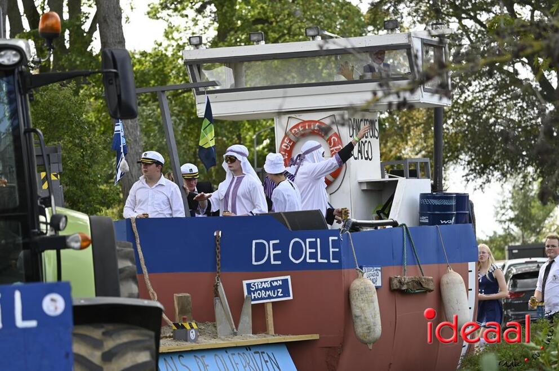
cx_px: 280
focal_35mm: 140
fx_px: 2171
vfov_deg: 9.8
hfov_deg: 14.7
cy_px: 186
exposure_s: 1/500
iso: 320
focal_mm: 140
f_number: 4.8
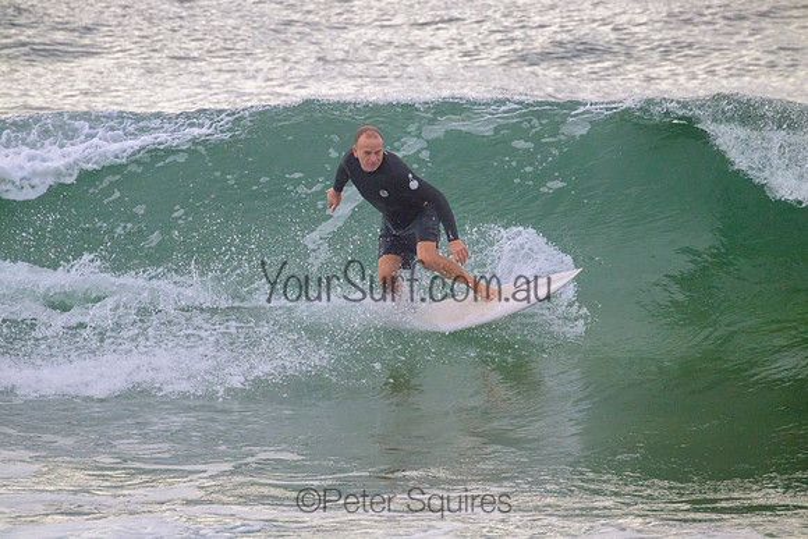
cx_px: 404
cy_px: 270
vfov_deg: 1.7
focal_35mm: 800
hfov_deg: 2.6
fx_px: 17959
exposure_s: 1/2000
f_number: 11
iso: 3200
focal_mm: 800
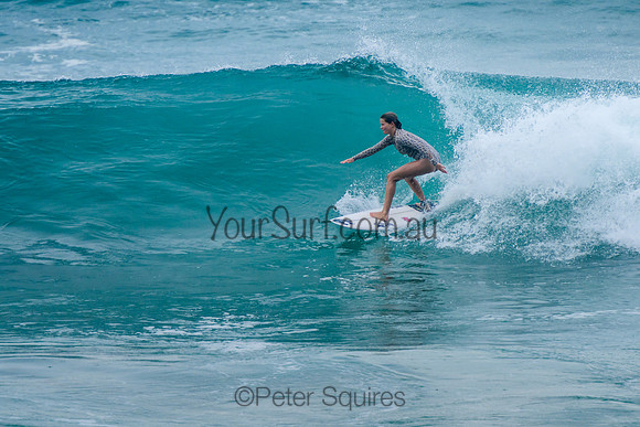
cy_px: 174
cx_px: 379
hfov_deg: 3.7
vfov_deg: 2.5
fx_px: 9786
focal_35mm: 550
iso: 500
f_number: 7.1
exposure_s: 1/2000
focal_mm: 400
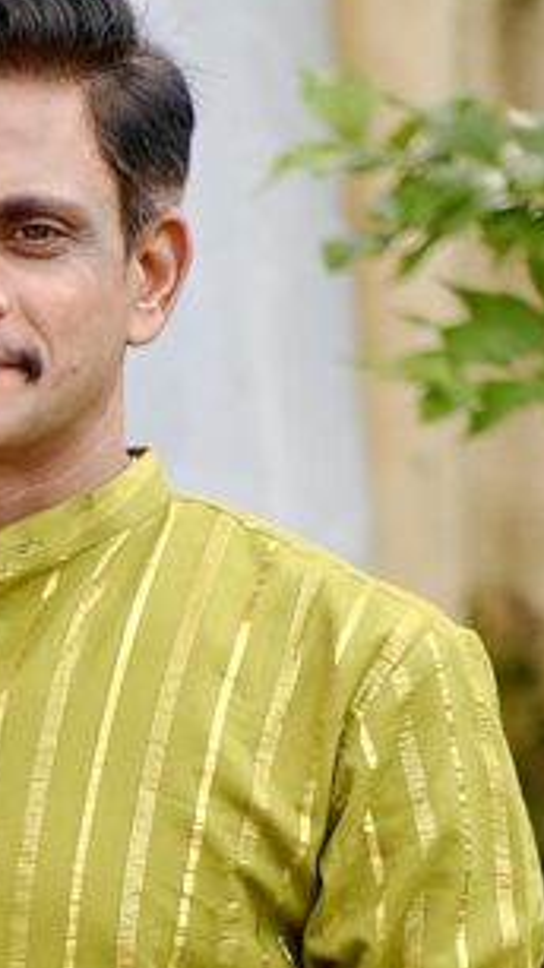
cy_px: 1749
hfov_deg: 3.5
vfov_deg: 6.1
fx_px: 8955
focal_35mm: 349
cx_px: -152
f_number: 1.4
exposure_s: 1/3200
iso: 160
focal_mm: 85
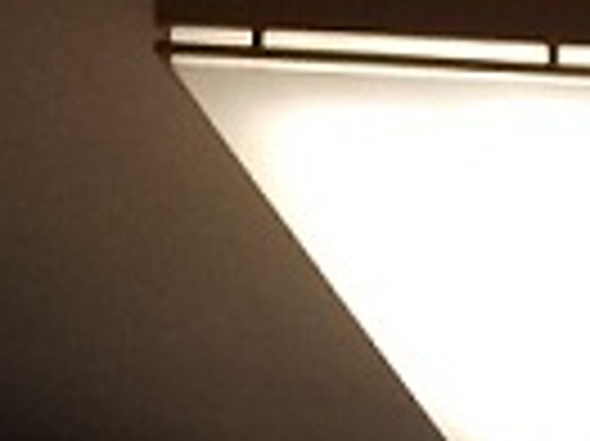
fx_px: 3474
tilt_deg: -6.0
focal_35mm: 204
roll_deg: -0.8
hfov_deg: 8.5
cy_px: 1541
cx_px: 1590
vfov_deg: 6.4
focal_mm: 4.15
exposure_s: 1/30
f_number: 2.2
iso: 32
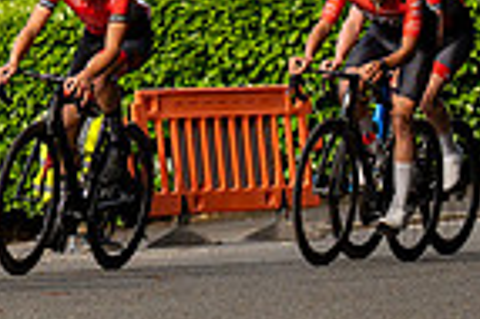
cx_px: -175
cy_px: 97
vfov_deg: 3.8
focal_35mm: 357
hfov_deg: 5.7
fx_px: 4755
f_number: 6.3
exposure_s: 1/640
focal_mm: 70
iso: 400
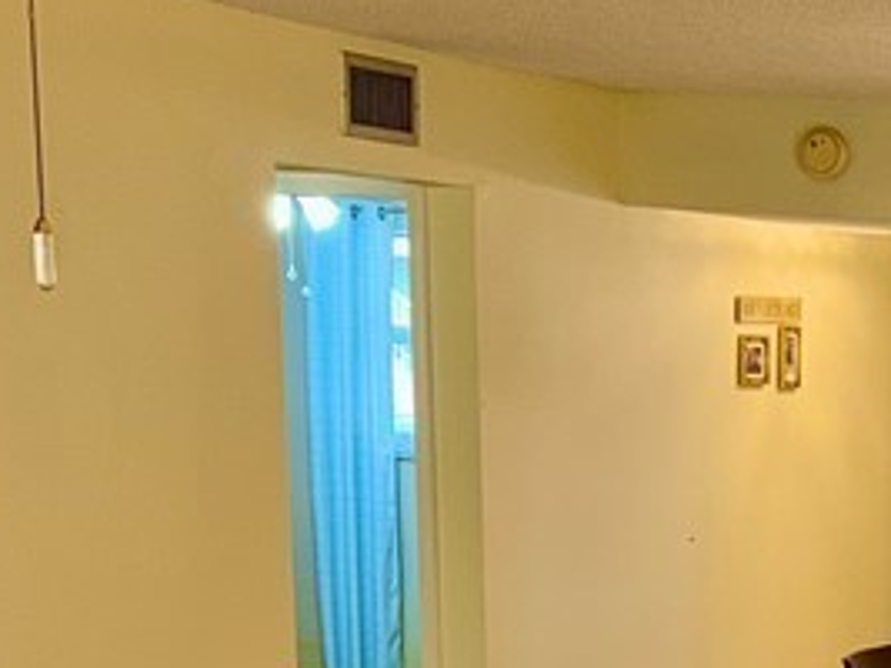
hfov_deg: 20.2
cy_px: 1002
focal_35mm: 92
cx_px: 1024
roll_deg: -2.8
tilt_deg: -15.6
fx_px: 2367
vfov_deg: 14.9
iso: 64
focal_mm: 6.76
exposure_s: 1/34
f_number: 1.78
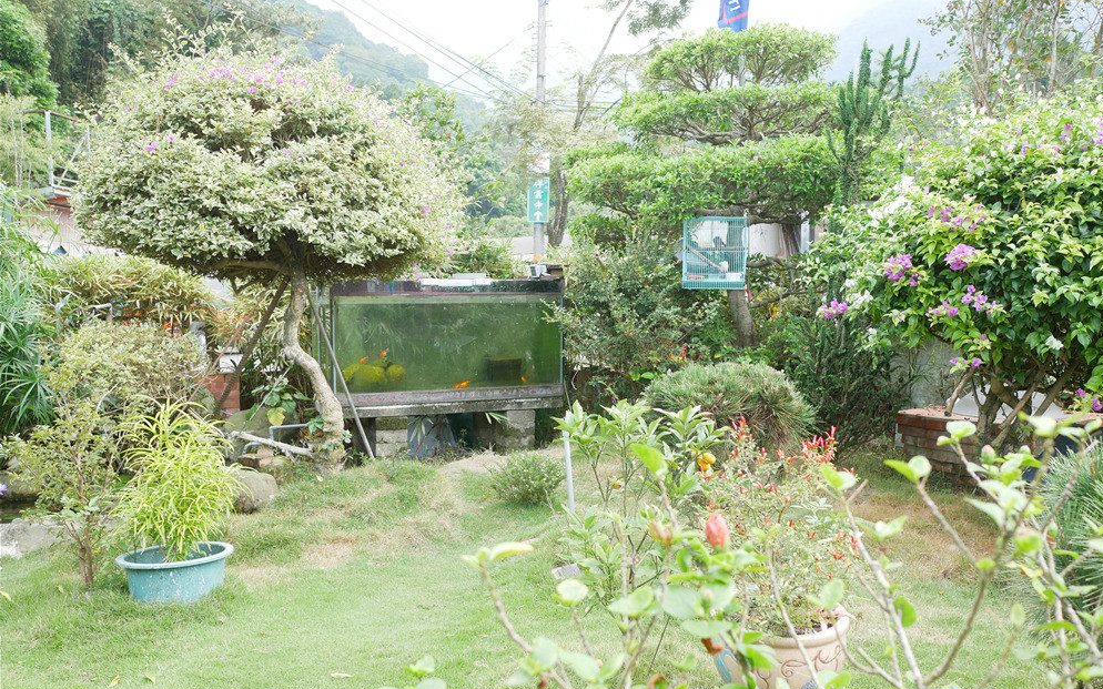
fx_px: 962
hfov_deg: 59.7
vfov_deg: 39.3
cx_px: 554
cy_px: 389
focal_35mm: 32
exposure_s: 1/250
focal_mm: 15
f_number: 2.5
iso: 200
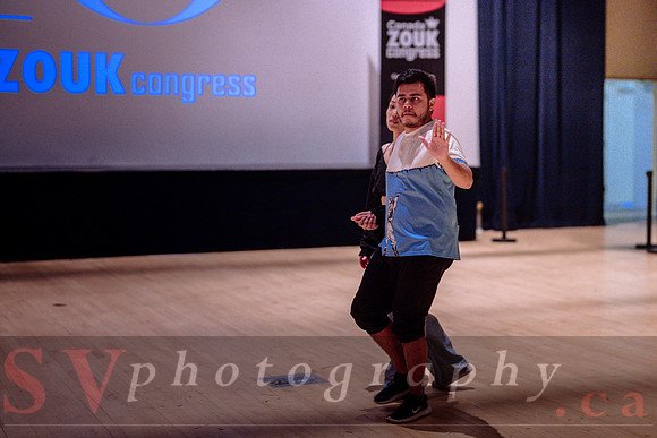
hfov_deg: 30.0
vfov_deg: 20.4
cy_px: 170
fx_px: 1219
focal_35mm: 67
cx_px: 431
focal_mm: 50
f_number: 1.2
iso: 1600
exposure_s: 1/250
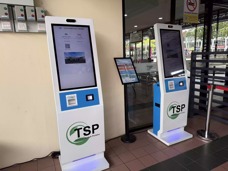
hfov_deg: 71.6
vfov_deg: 56.8
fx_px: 158
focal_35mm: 24
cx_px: 114
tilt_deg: -9.7
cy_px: 86
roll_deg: +1.8
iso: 80
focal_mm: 6.76
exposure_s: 1/312
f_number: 1.78
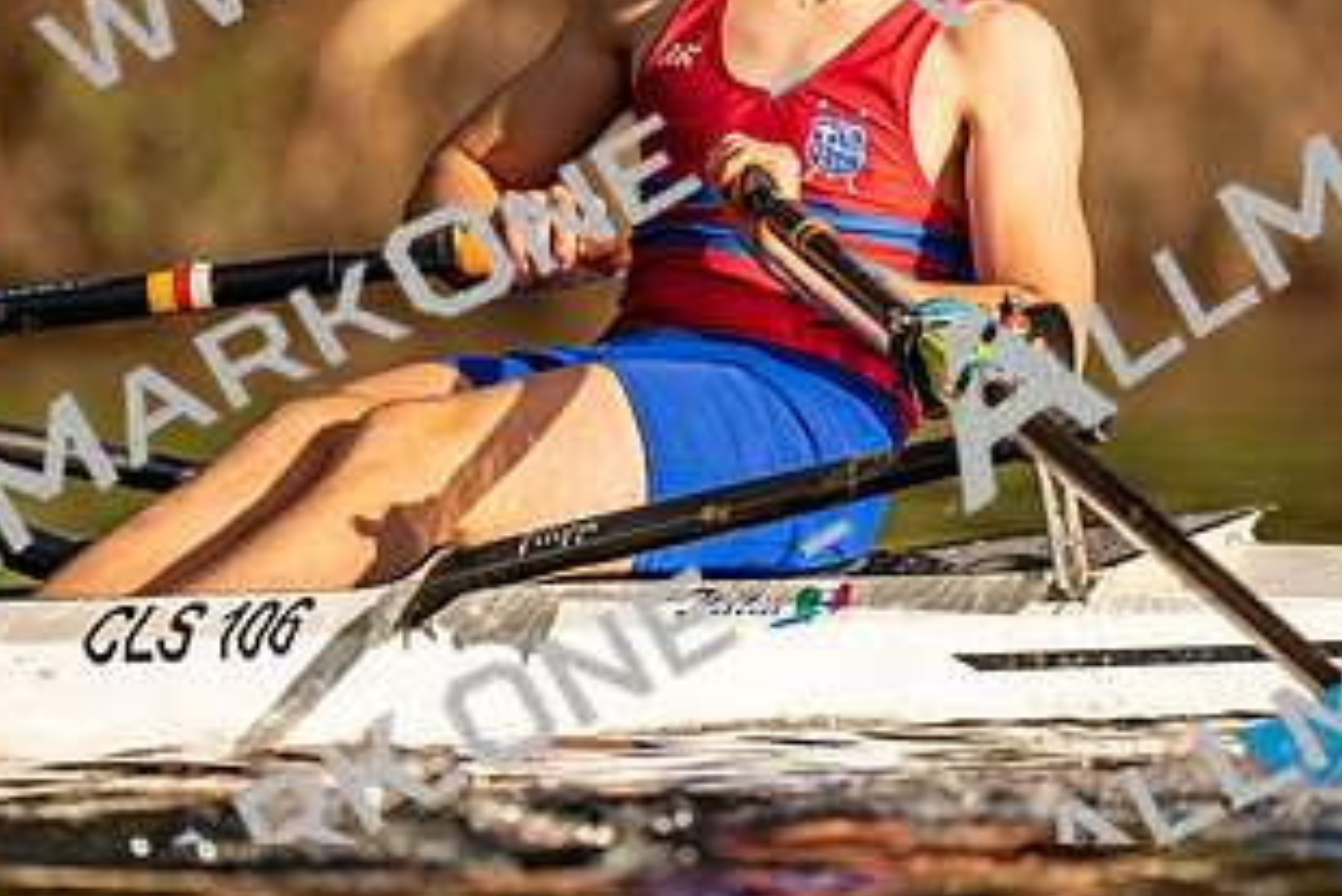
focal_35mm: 1123
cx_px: 571
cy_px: 102
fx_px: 41880
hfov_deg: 1.8
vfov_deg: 1.2
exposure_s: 1/2500
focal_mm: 600
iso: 200
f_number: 4
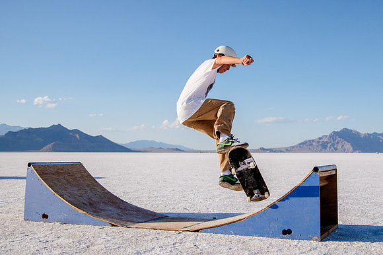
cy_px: 94
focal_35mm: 46
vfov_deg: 29.0
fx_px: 491
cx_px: 230
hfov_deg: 42.4
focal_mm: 34
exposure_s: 1/4000
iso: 200
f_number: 4
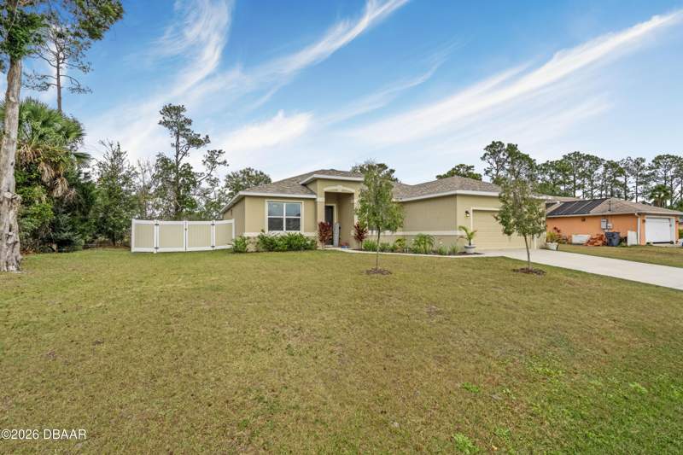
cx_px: 342
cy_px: 228
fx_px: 313
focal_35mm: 16
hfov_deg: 95.0
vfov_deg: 72.0
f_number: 9
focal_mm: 11
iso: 250
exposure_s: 1/4000
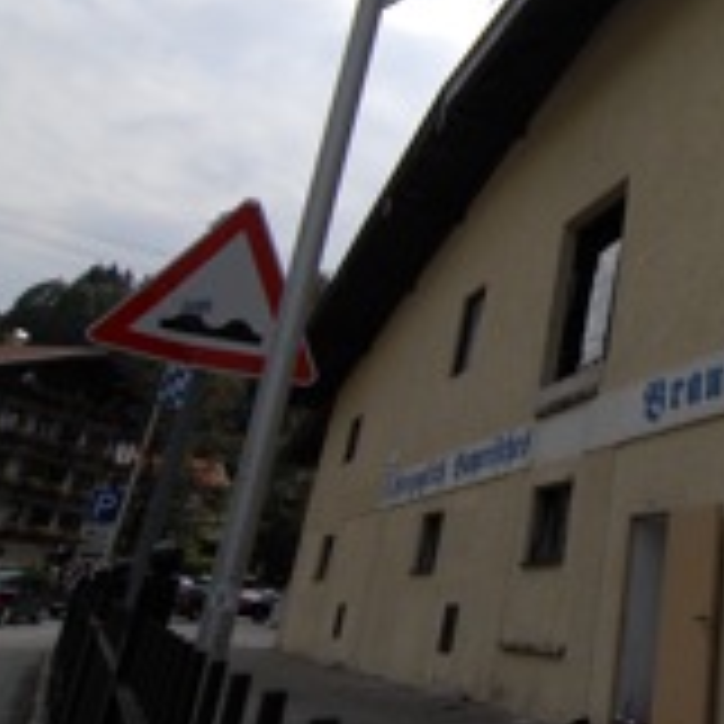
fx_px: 899
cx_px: 791
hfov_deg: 37.1
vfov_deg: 42.1
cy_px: 153
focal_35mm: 38
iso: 400
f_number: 5.6
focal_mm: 12
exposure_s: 1/3200
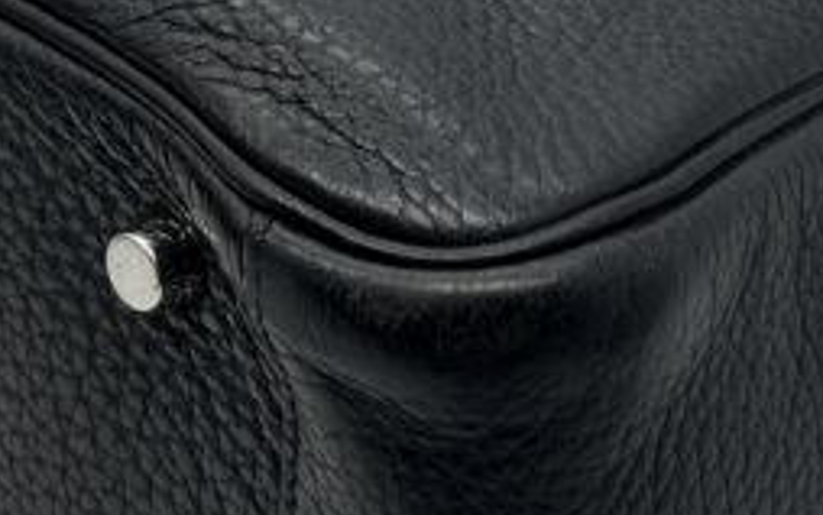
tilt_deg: -31.3
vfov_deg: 11.8
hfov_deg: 18.8
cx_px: 405
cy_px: 246
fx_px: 2491
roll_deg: -0.8
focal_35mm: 111
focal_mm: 5.7
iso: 40
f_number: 1.5
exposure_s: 1/174
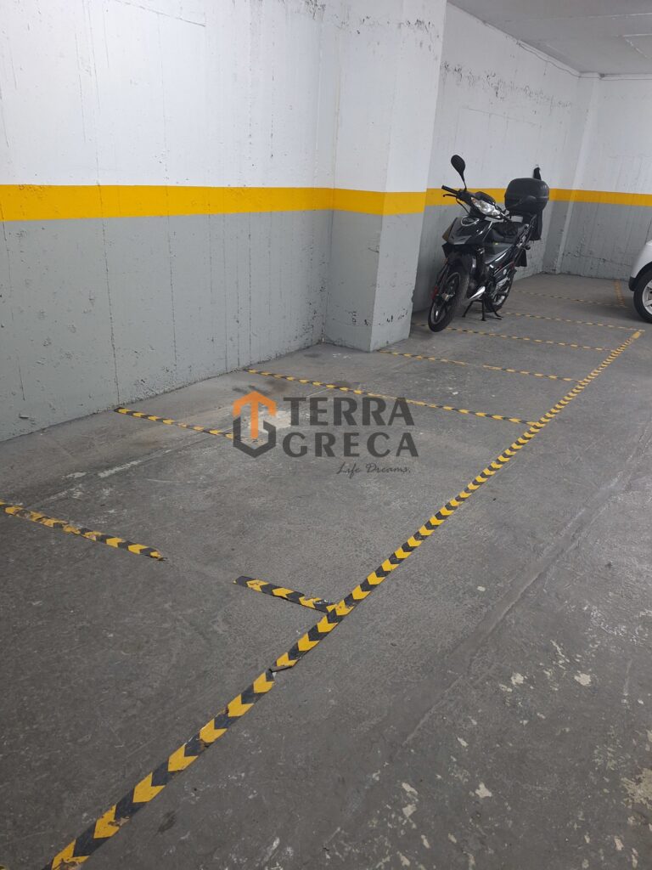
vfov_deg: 73.9
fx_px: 578
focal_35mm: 23
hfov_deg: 58.9
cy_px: 435
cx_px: 326
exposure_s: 1/50
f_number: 1.8
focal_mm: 5.54
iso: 200
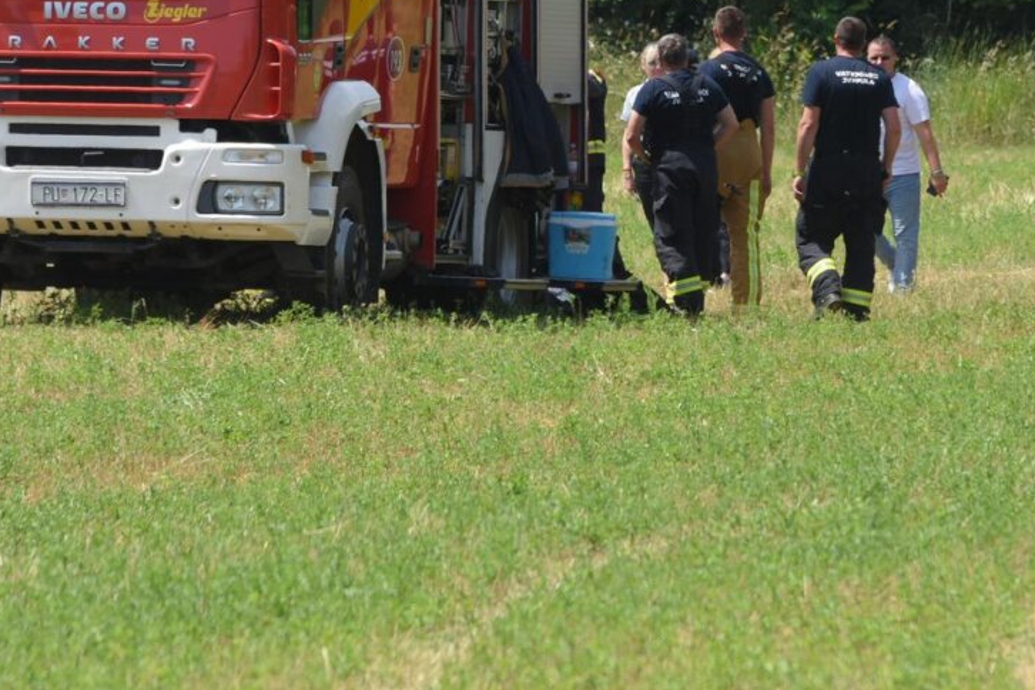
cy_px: 127
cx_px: 539
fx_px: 12477
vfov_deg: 3.2
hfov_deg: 4.8
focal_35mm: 434
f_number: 7.1
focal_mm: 250
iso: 250
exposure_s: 1/400
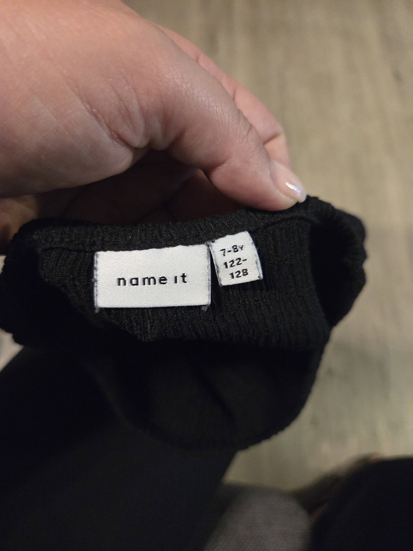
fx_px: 366
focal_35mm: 23
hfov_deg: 58.9
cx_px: 206
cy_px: 276
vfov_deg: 73.9
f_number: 1.8
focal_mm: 5.4
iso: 2500
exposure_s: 1/100
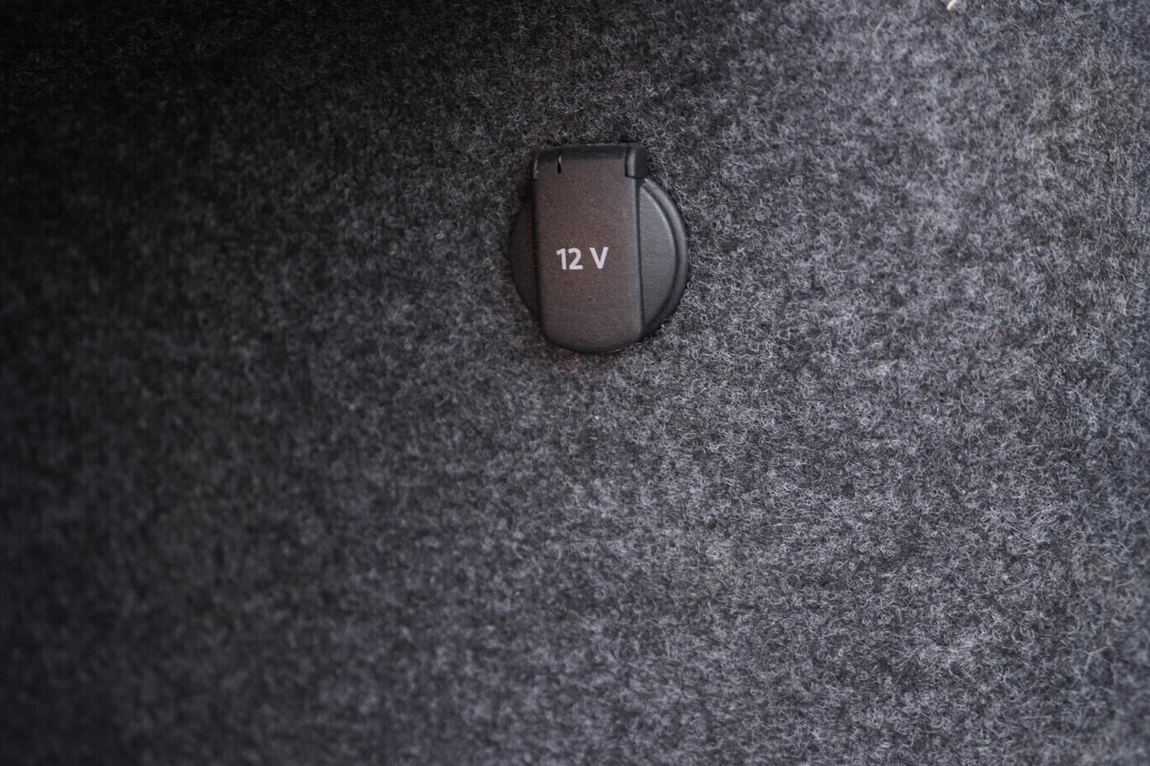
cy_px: 387
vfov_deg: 35.0
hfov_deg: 50.7
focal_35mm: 38
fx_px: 1214
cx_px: 545
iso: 1250
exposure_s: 1/40
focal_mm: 24
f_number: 2.8
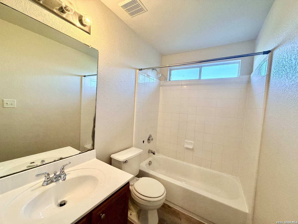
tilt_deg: -2.5
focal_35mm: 14
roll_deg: -3.2
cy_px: 112
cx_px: 149
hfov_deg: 102.1
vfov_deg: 85.7
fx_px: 121
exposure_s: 1/60
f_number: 2.2
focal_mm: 2.22
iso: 320
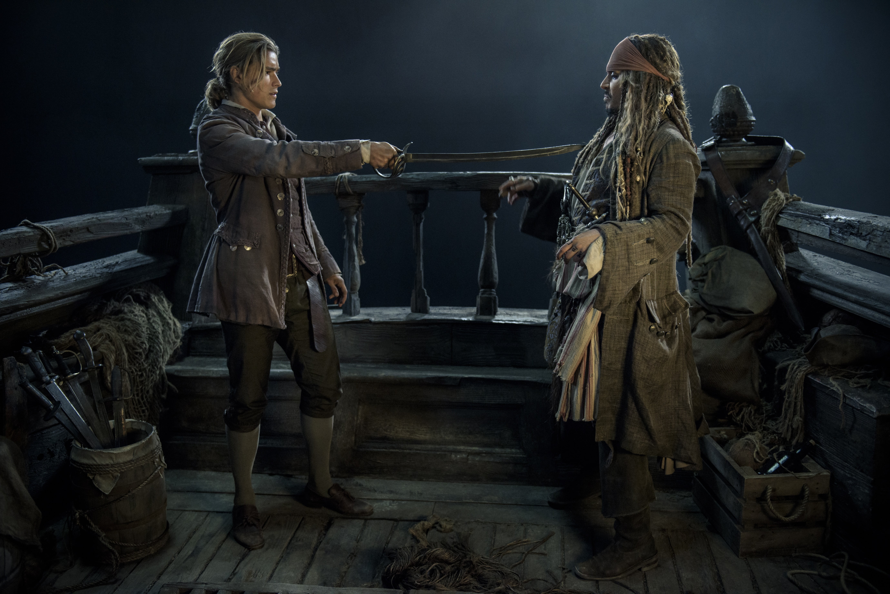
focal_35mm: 35
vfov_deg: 37.9
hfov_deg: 54.4
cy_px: 297
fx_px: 865
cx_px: 445
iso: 1600
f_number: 2.8
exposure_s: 1/100
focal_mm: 35
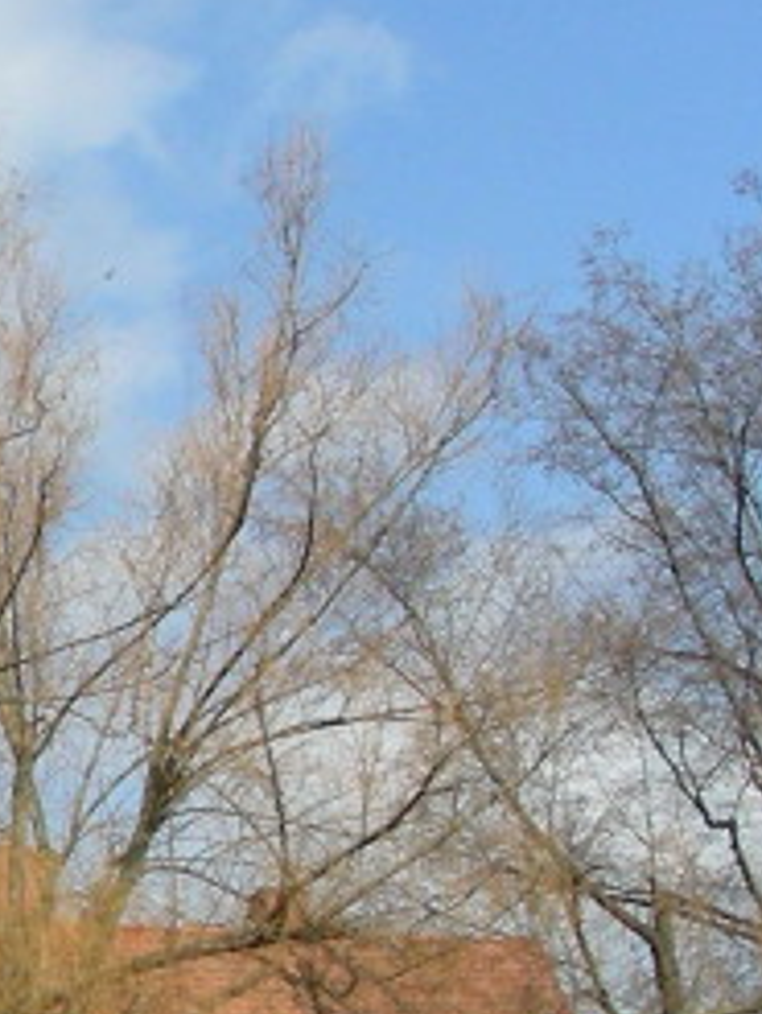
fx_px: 4073
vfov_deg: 14.0
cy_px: 919
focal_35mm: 139
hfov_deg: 10.3
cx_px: -455
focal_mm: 6.3
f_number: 5.6
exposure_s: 1/412
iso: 50
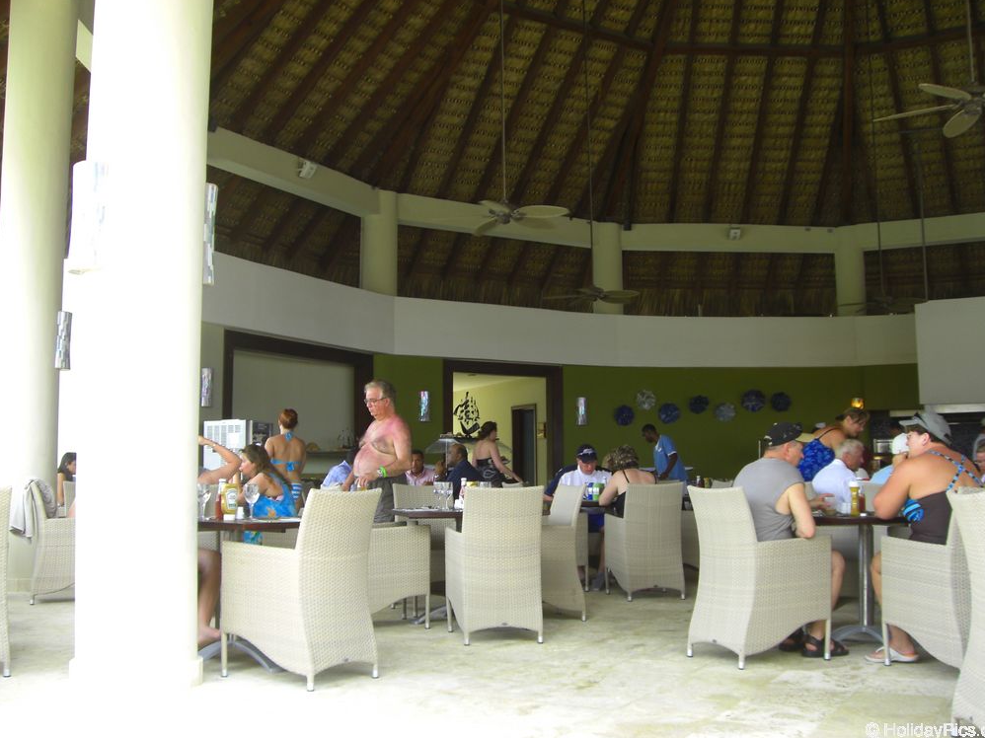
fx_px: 1109
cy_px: 367
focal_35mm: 39
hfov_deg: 47.9
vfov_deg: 36.8
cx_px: 503
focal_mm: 6.2
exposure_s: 1/80
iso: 64
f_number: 2.7
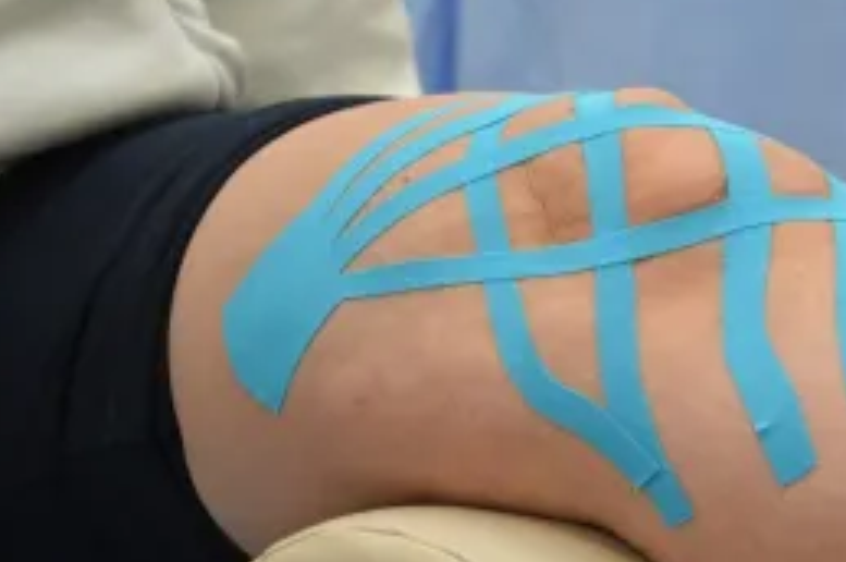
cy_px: 279
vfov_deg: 10.5
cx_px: 630
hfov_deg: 15.6
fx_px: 3070
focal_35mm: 131
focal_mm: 55
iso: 560
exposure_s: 1/60
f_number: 5.6
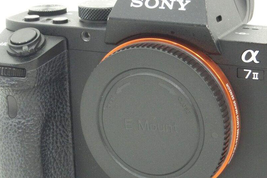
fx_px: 808
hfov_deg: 18.8
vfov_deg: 12.6
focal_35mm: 109
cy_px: 92
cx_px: 149
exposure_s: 1/10
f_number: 10.5
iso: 800
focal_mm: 12.4
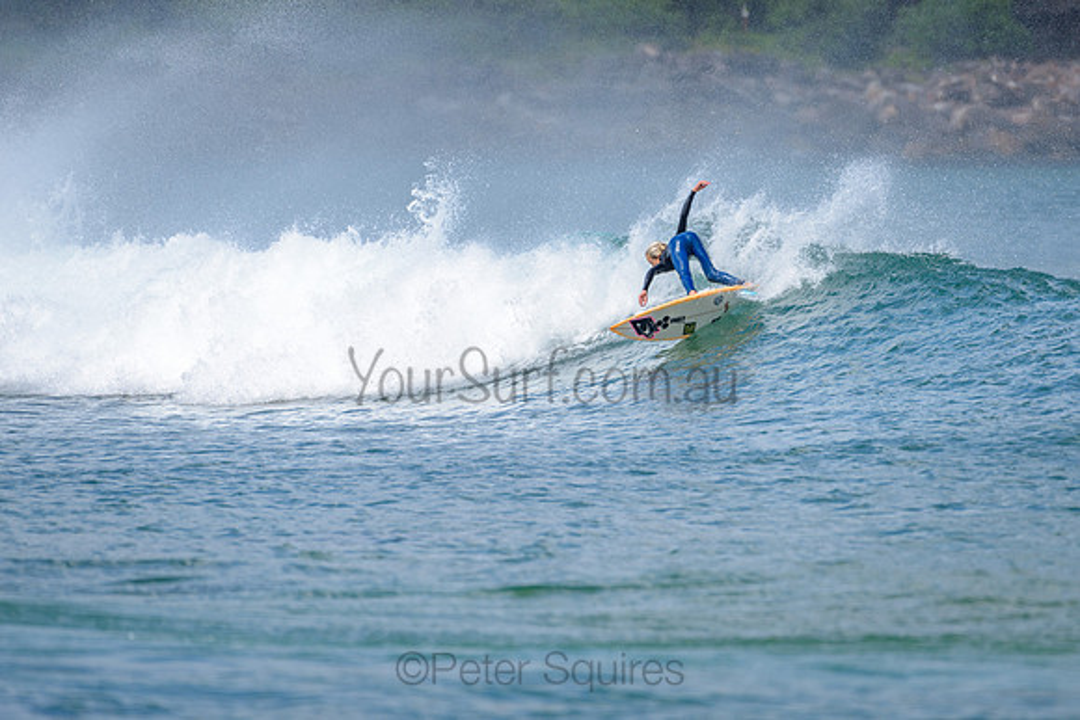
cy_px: 279
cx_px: 627
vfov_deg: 2.2
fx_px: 18383
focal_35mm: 613
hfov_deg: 3.4
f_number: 5.6
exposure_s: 1/2000
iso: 220
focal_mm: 500
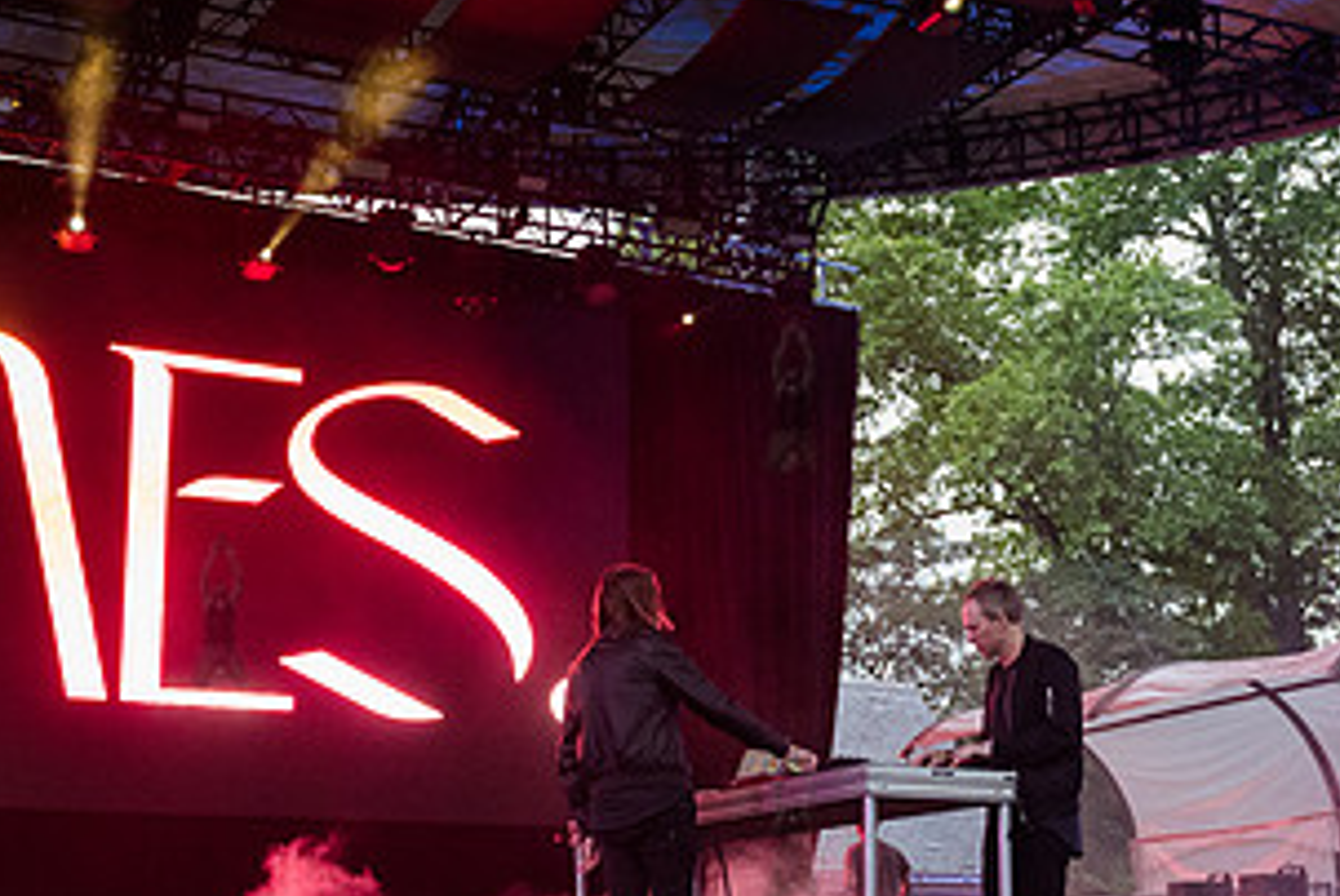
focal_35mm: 58
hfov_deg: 34.4
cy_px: 612
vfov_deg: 23.3
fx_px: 2161
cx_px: 723
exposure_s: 1/200
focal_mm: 24
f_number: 2.8
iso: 4000
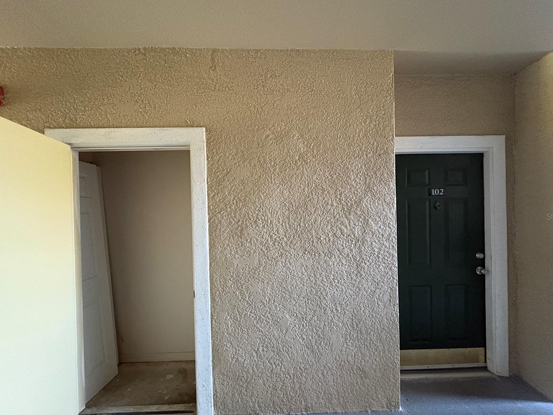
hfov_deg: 98.1
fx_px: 240
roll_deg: +1.4
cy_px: 216
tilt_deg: -0.3
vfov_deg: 81.7
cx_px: 286
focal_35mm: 15
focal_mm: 2.22
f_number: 2.2
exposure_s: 1/60
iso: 800
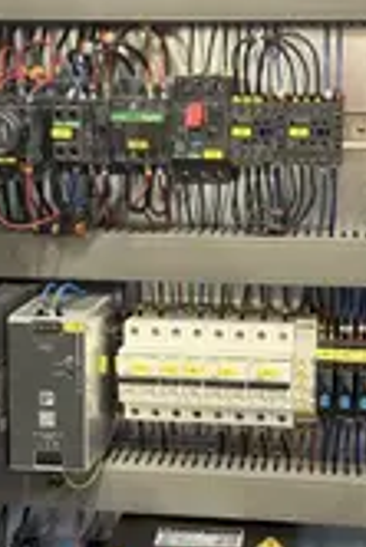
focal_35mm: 60
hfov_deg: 22.6
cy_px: 224
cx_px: 237
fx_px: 913
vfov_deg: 33.3
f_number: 1.8
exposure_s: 1/60
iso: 640
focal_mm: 6.8
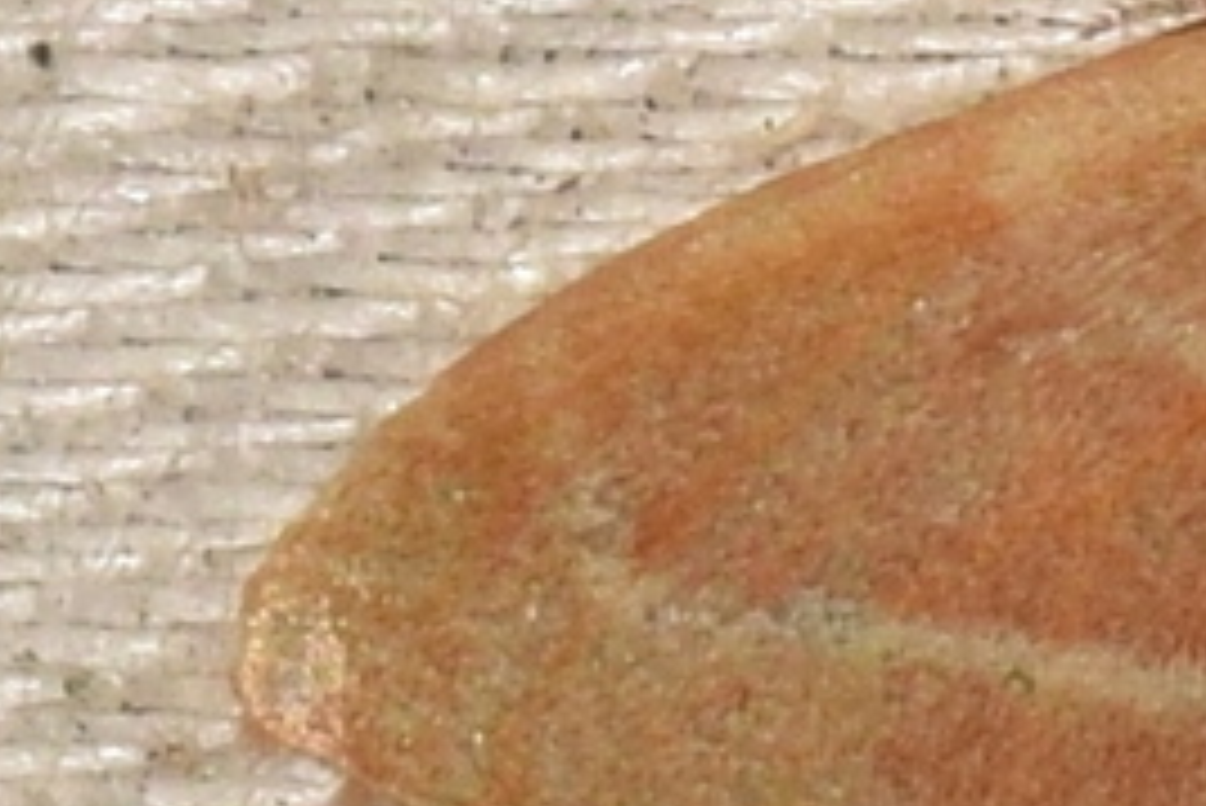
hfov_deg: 2.7
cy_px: 441
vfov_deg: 1.8
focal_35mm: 749
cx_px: 2122
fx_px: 25104
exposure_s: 1/200
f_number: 14
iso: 400
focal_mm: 140
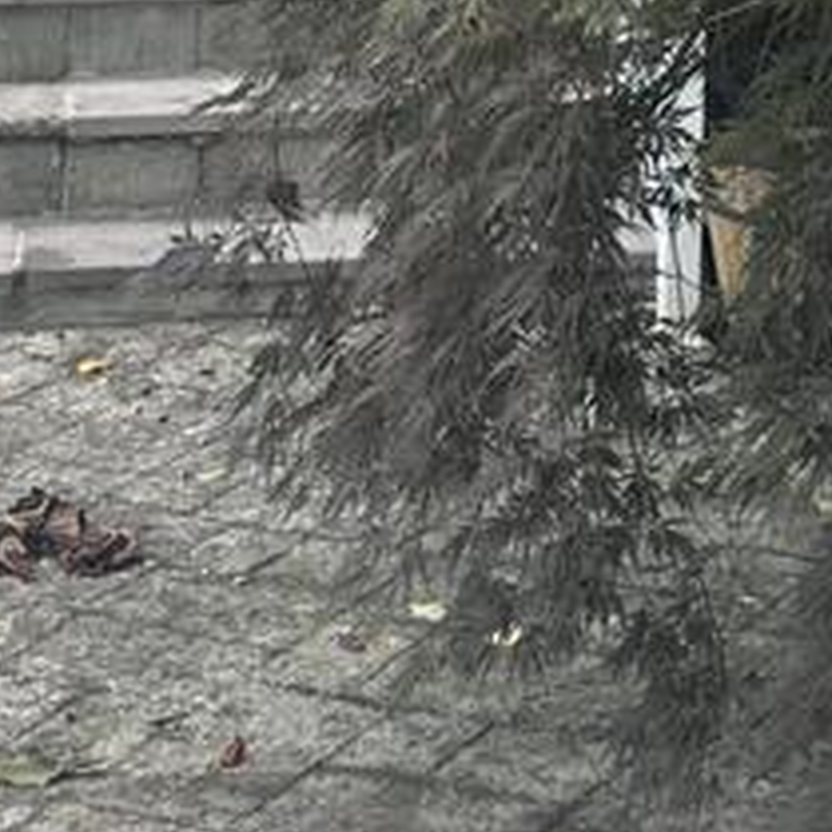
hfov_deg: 16.7
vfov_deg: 15.1
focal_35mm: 104
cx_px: 585
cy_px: -533
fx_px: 2828
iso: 64
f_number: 1.78
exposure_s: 1/121
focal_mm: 6.86
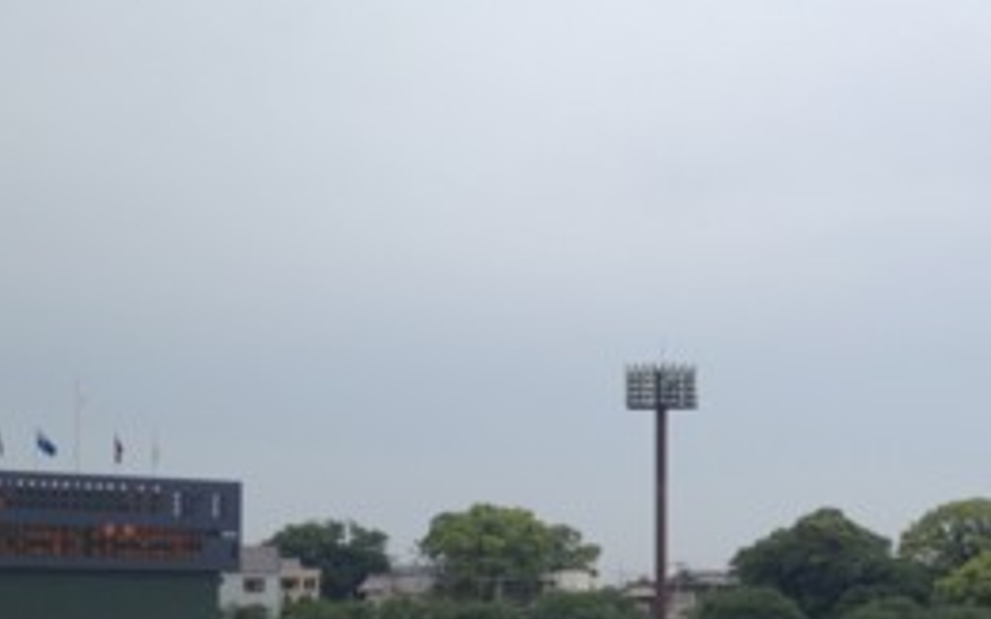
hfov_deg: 31.2
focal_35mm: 64
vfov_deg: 19.8
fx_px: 1728
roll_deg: +1.0
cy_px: 596
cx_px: 782
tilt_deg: -1.0
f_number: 2.4
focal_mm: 4.28
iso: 50
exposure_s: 1/1151
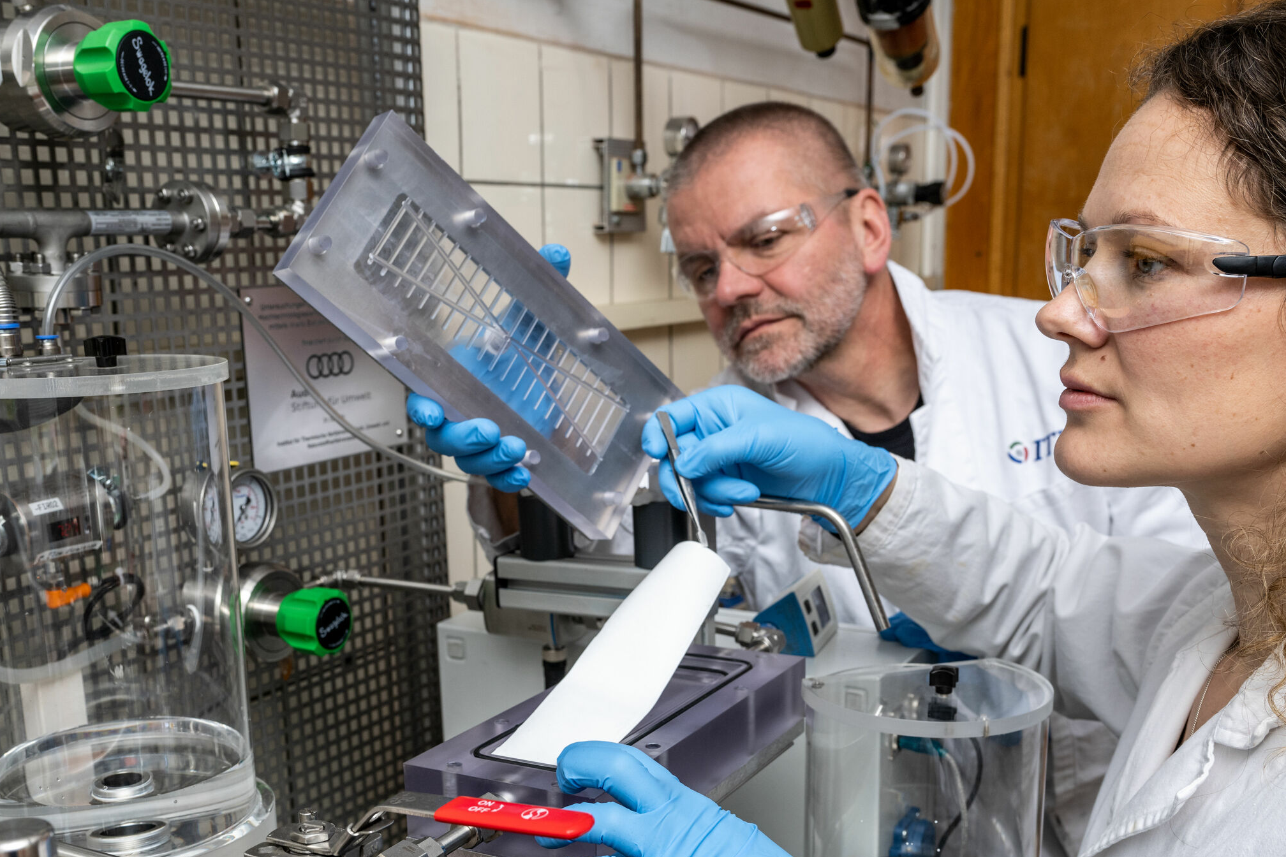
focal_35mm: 41
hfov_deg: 47.7
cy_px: 575
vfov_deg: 32.6
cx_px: 609
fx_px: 1454
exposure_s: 1/50
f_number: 6.3
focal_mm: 28.5
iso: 250
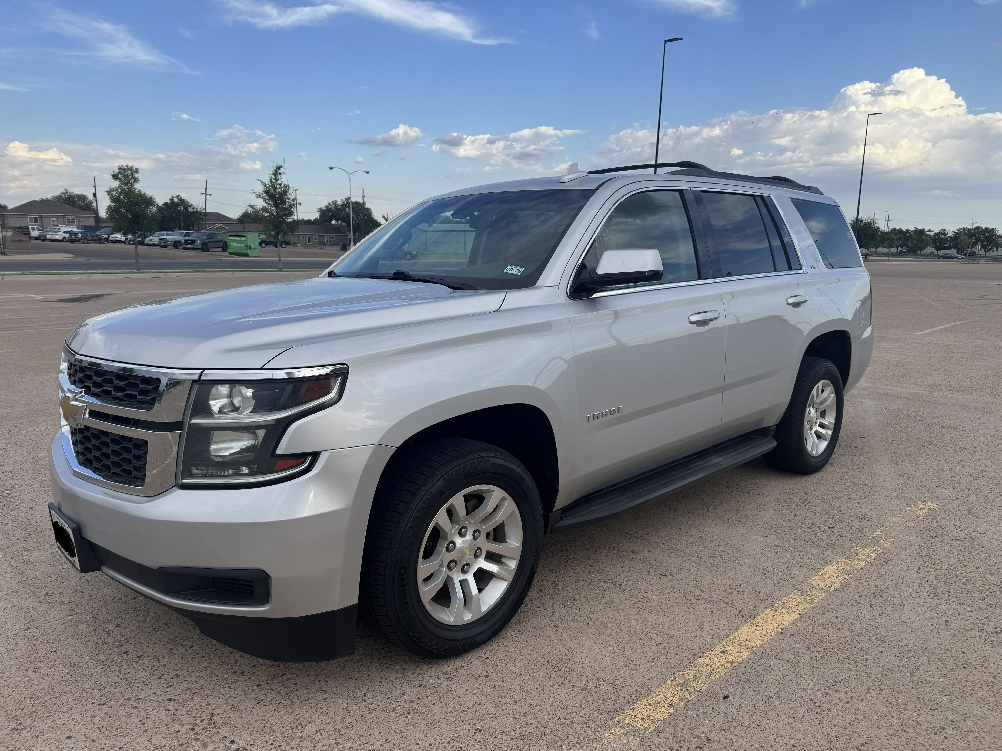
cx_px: 501
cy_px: 376
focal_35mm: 24
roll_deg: -0.5
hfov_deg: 71.6
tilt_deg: -9.5
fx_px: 695
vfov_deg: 56.8
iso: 80
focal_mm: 6.76
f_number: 1.78
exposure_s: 1/2252
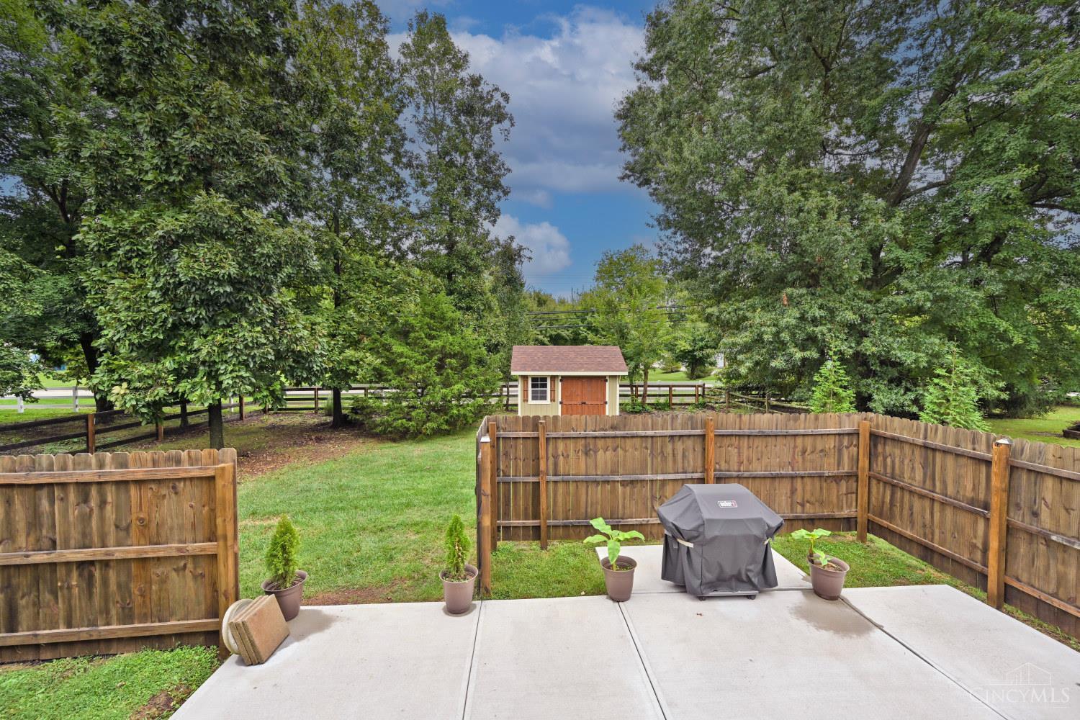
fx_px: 420
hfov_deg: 104.3
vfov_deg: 81.2
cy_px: 360
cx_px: 540
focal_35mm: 14
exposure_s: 1/160
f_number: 6.3
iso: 100
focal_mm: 14
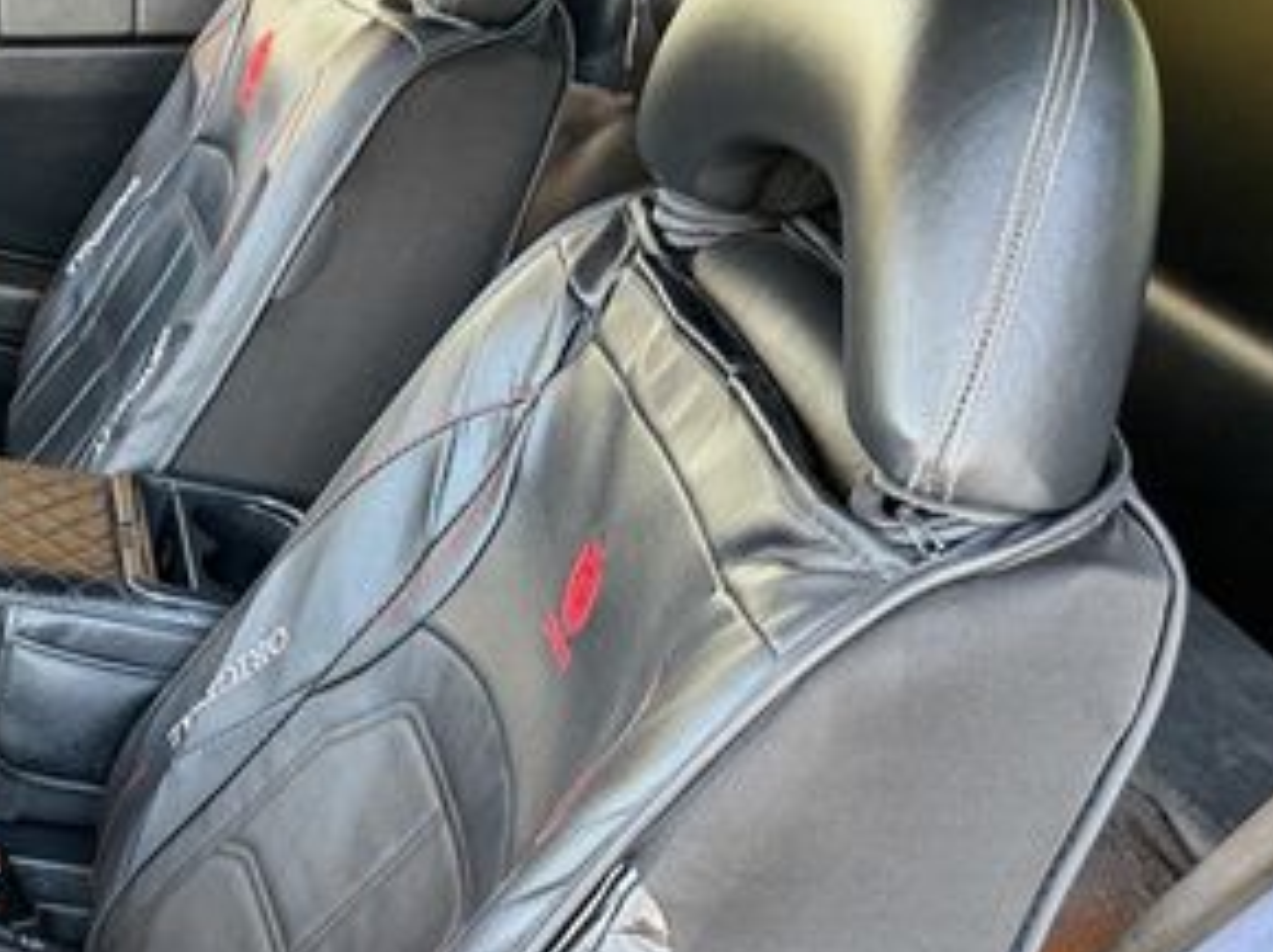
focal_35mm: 53
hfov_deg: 33.2
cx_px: 9
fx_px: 1947
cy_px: 719
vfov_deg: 27.1
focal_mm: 6.76
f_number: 1.78
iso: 250
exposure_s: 1/60
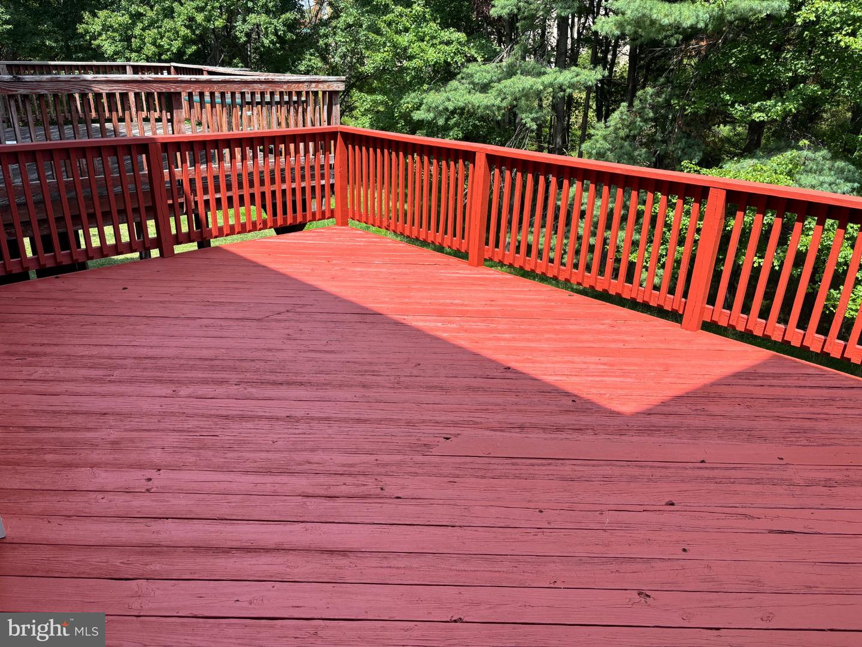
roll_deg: -1.3
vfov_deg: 53.1
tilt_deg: -22.6
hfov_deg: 67.3
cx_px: 431
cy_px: 324
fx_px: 647
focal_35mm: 26
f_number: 1.6
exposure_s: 1/1047
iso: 50
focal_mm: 5.96
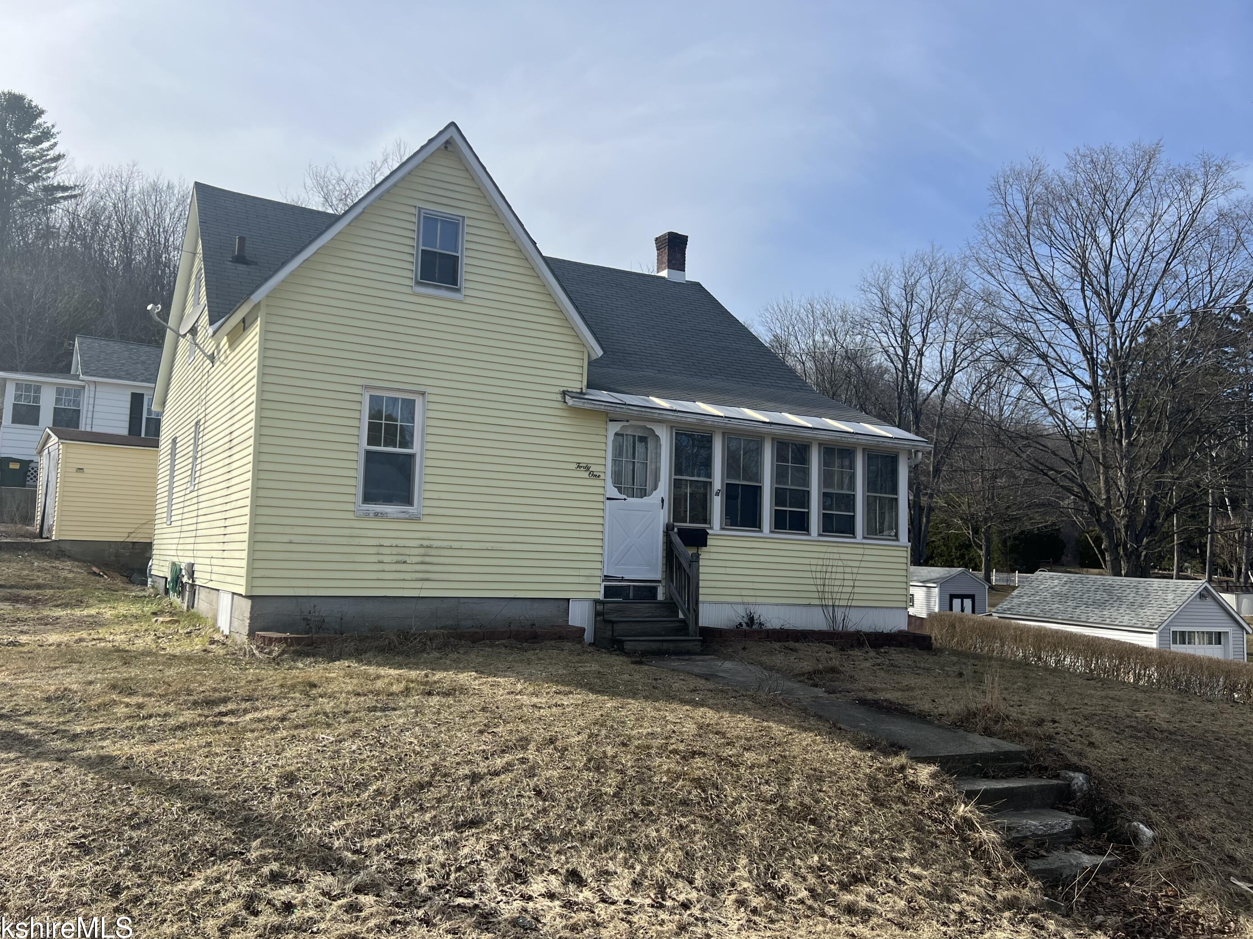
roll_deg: -2.3
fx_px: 1013
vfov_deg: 49.7
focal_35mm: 28
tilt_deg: +4.6
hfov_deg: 63.4
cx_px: 628
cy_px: 468
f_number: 1.5
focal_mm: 5.7
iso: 50
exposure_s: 1/3968
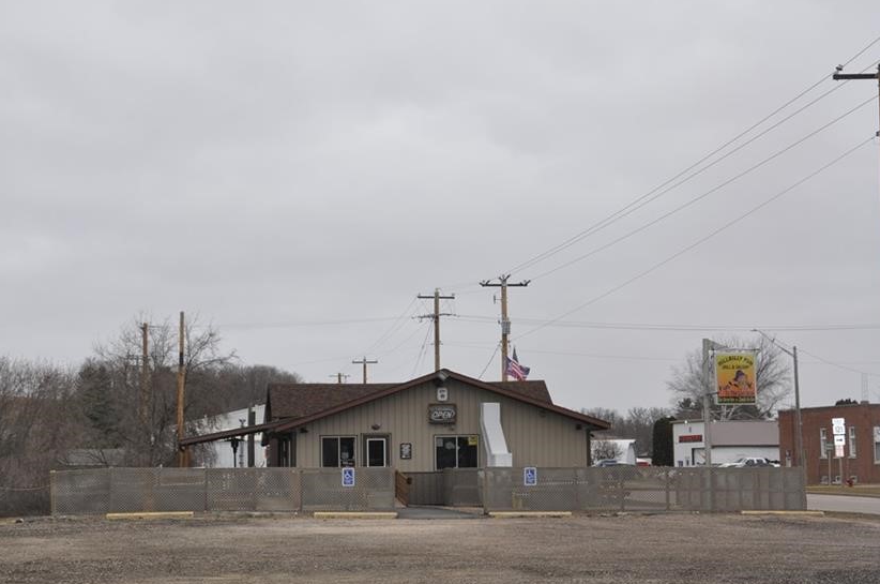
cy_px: 325
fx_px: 1733
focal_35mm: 71
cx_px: 426
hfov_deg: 28.5
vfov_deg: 19.1
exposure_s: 1/200
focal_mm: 38
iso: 200
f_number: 8
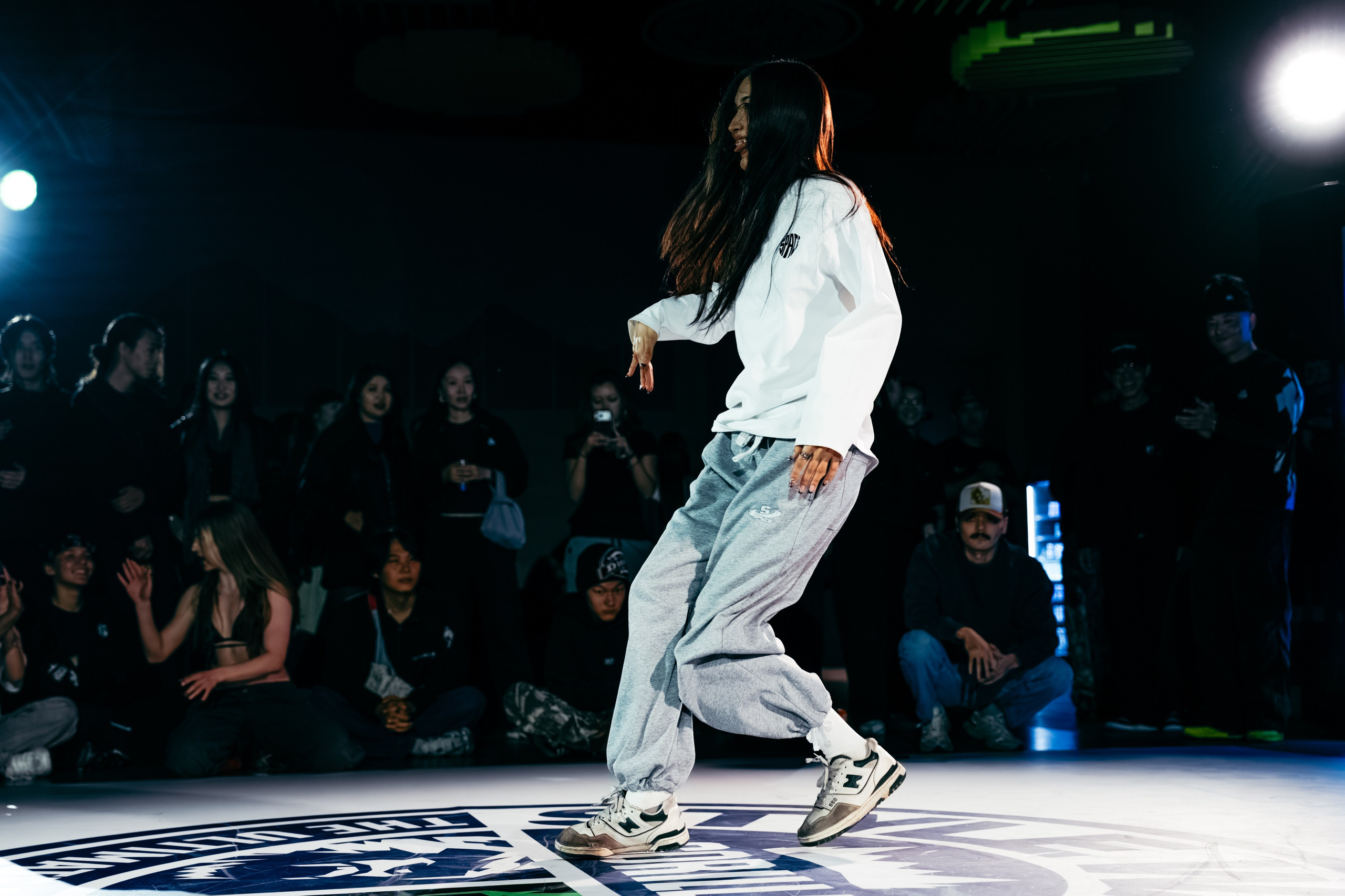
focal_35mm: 52
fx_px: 1924
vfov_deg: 26.2
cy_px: 449
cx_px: 645
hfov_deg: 38.5
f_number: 2.8
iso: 3200
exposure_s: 1/800
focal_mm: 48
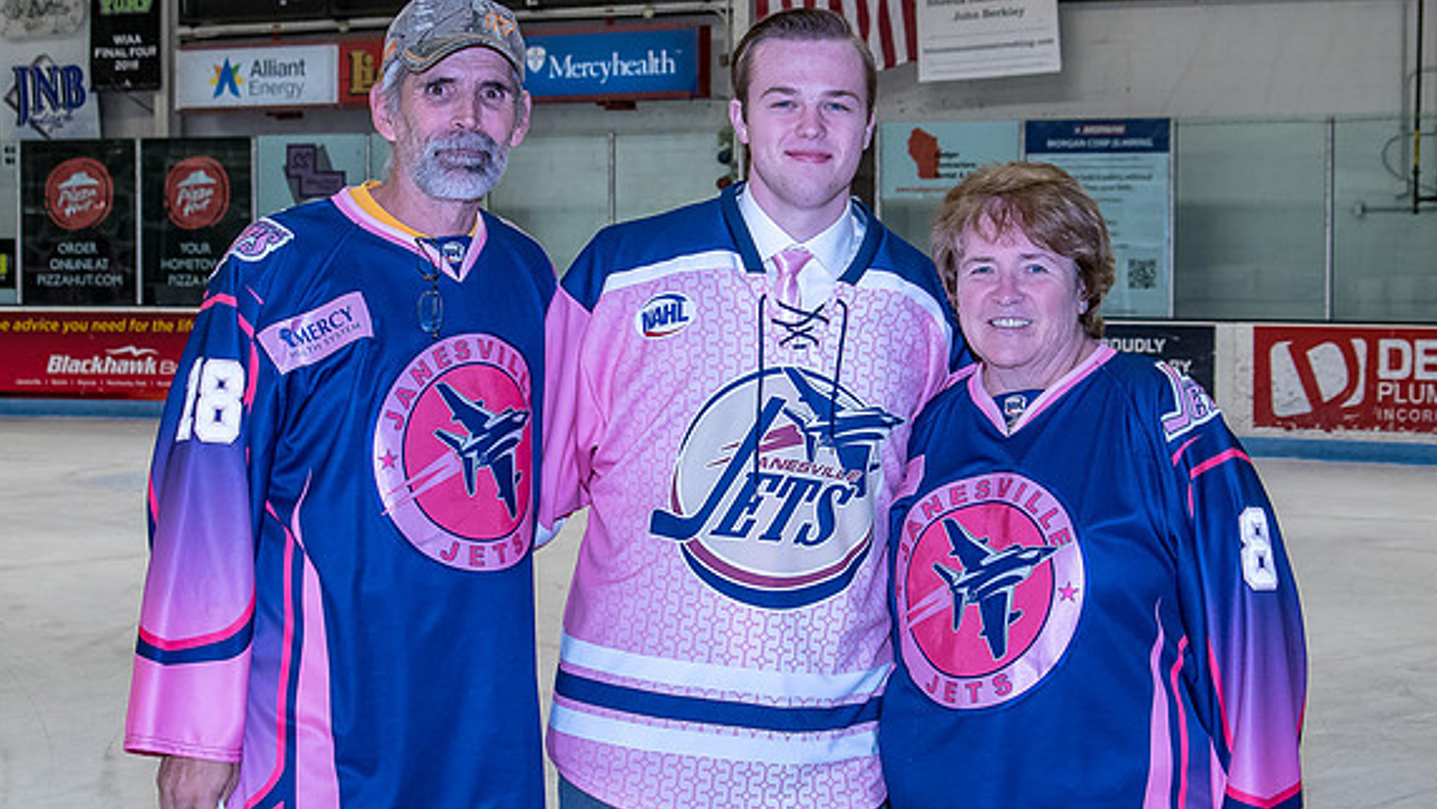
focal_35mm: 75
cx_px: 775
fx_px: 2858
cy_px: 393
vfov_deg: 16.1
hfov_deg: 28.2
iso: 800
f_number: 5
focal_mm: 34
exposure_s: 1/250
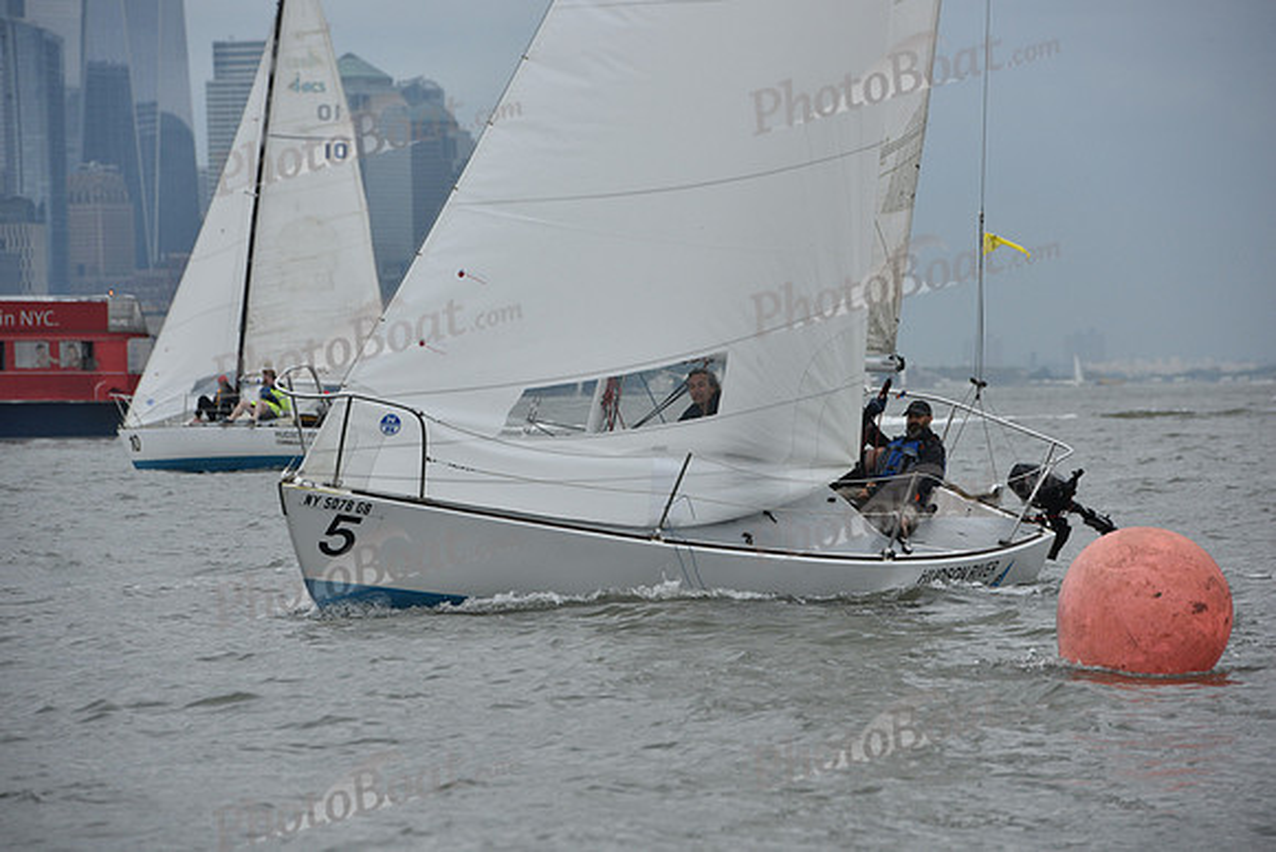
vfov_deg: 6.9
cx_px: 638
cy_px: 426
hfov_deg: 10.3
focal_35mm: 200
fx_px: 7090
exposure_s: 1/800
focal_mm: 200
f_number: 7.1
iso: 400
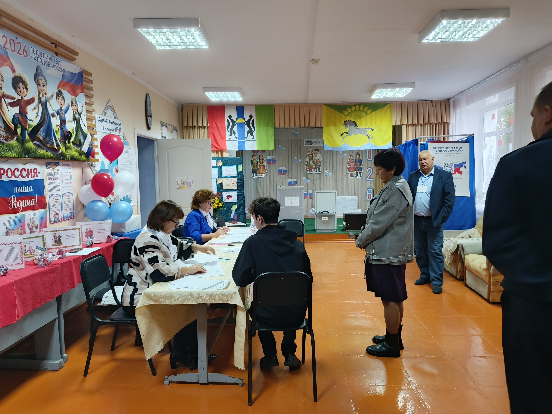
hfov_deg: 73.9
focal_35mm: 23
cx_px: 276
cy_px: 207
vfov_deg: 58.9
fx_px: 367
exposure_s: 1/50
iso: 650
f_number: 1.8
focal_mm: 5.56
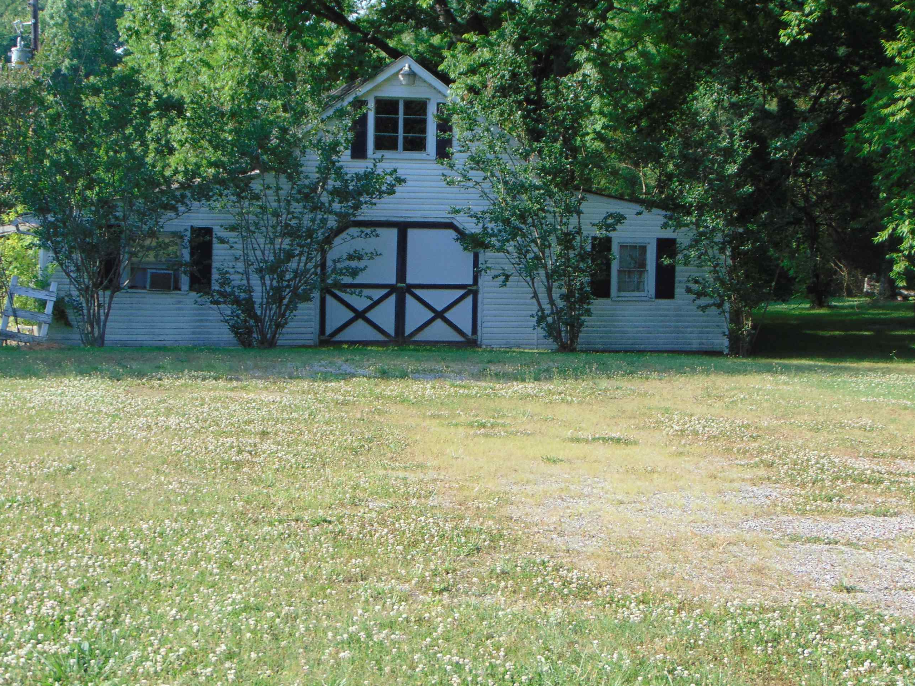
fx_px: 1586
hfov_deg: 32.1
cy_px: 329
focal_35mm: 60
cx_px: 393
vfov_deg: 24.4
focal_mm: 9
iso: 80
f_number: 3.5
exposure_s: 1/320
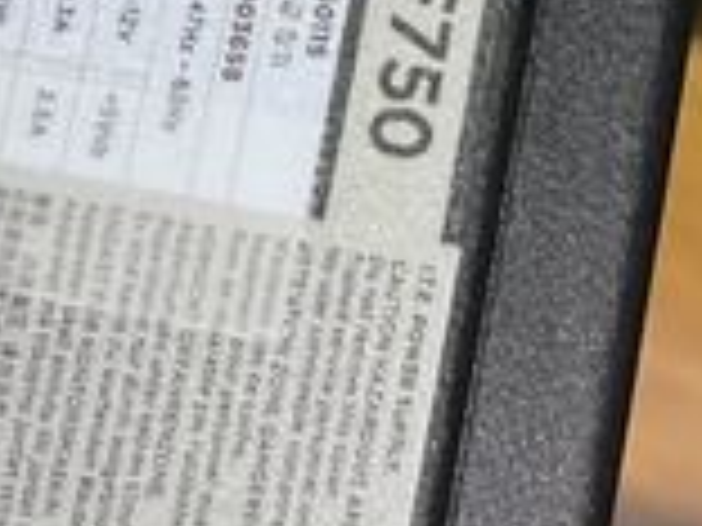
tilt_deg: -60.4
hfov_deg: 8.1
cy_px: 0
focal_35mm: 240
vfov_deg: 6.2
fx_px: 4867
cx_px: -220
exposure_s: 1/40
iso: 320
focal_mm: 6
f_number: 2
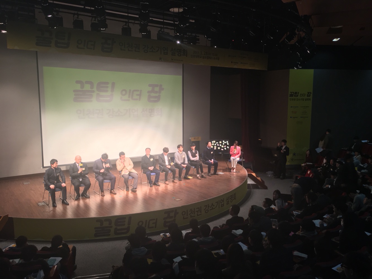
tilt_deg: -7.1
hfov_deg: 61.7
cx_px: 186
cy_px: 140
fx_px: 312
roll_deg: -0.1
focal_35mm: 29
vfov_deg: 48.2
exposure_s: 1/30
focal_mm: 4.15
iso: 50
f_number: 2.2
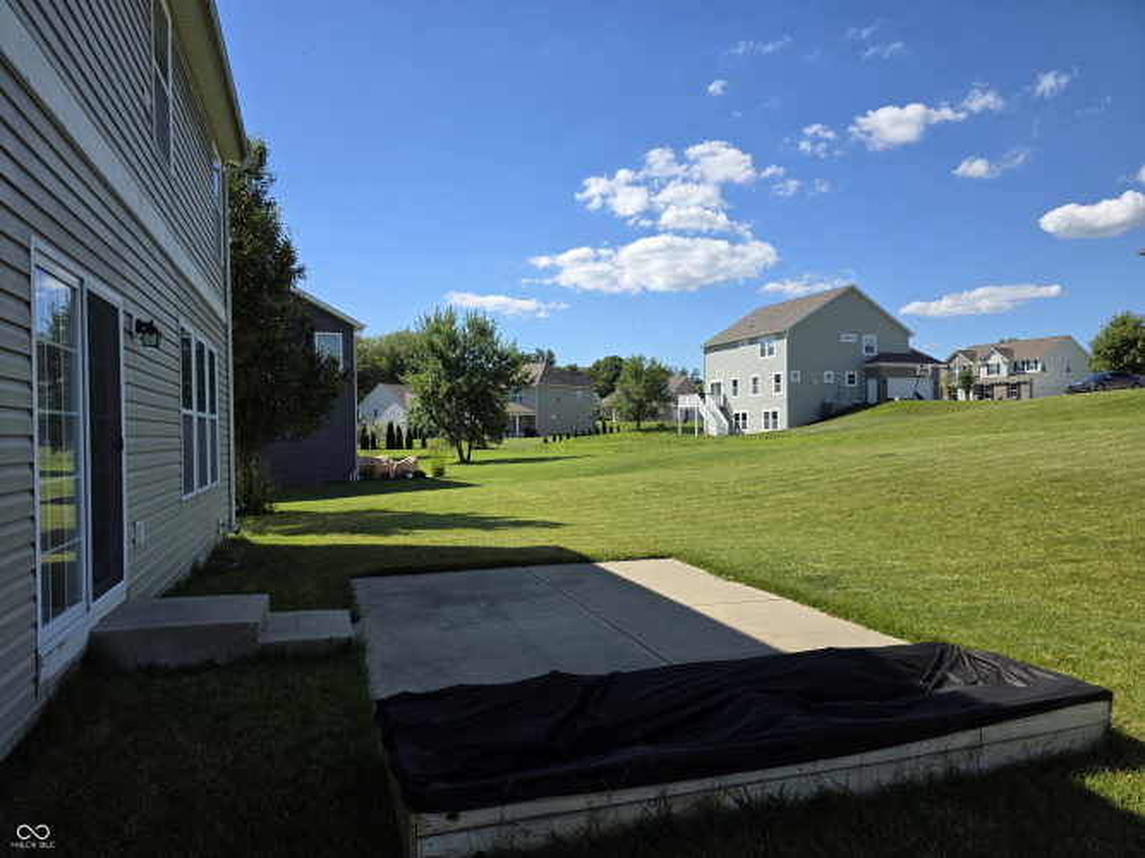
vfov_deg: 58.9
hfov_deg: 73.9
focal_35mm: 23
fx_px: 761
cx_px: 572
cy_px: 429
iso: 80
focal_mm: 6.3
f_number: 1.7
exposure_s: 1/4766
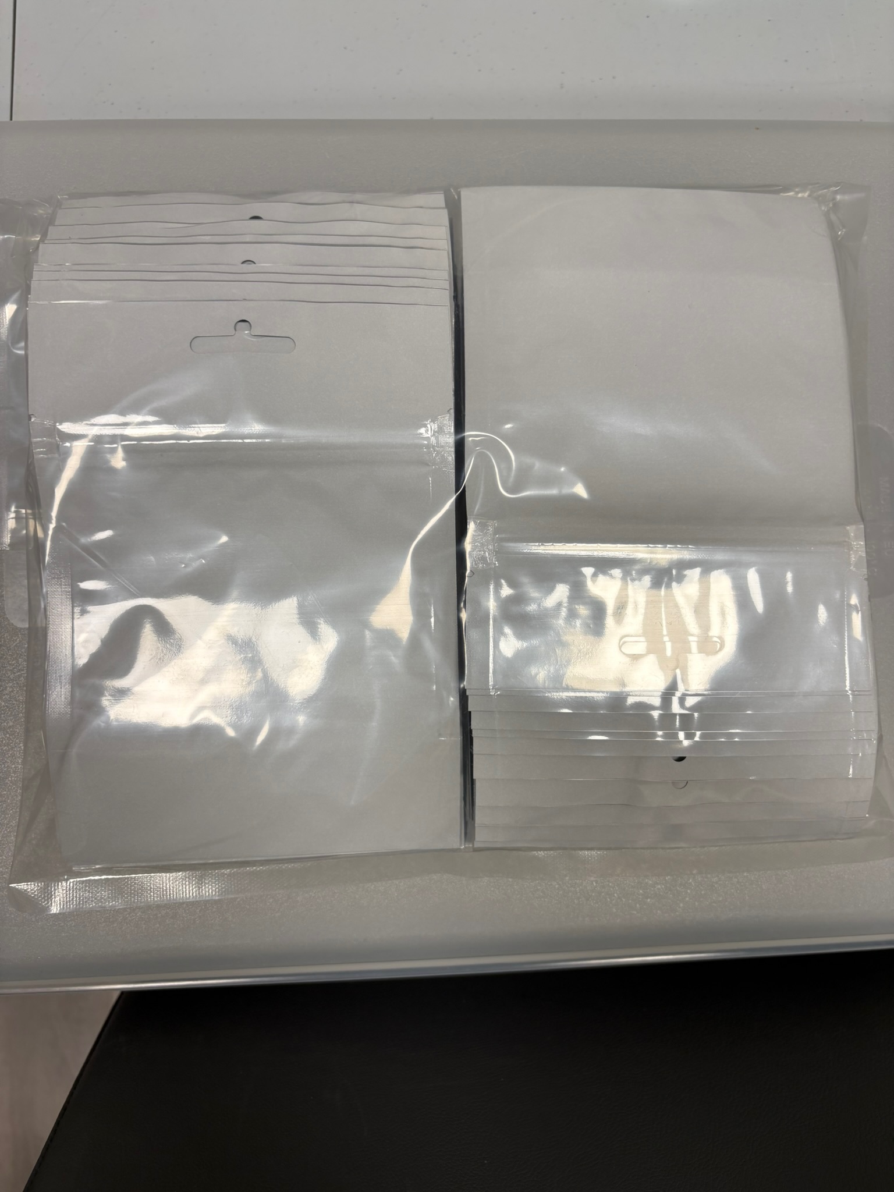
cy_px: 596
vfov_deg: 67.3
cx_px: 447
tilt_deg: -83.9
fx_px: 895
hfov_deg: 53.1
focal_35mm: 26
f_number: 1.6
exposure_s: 1/100
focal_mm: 5.96
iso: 40
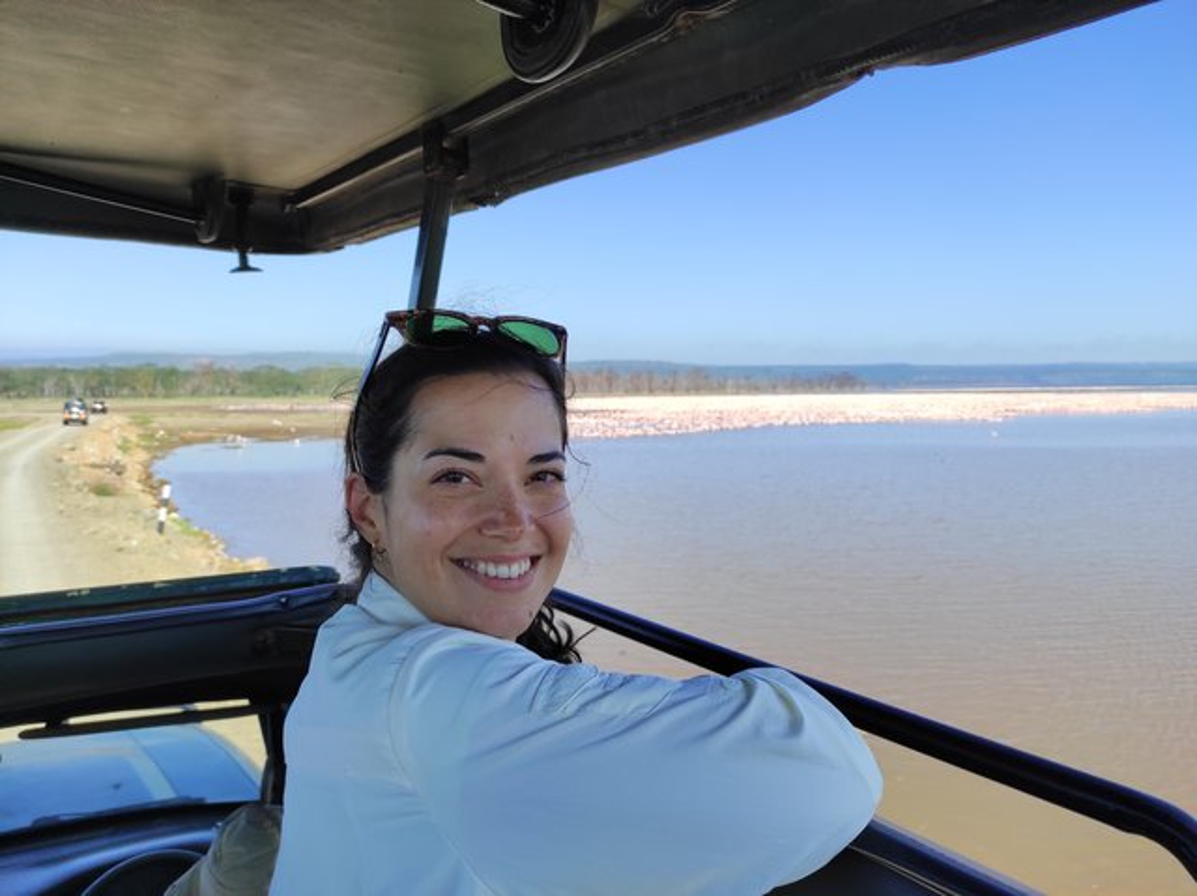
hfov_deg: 69.4
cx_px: 598
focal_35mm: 25
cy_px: 448
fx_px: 864
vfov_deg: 54.8
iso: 100
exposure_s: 1/1127
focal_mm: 5.43
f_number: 1.89
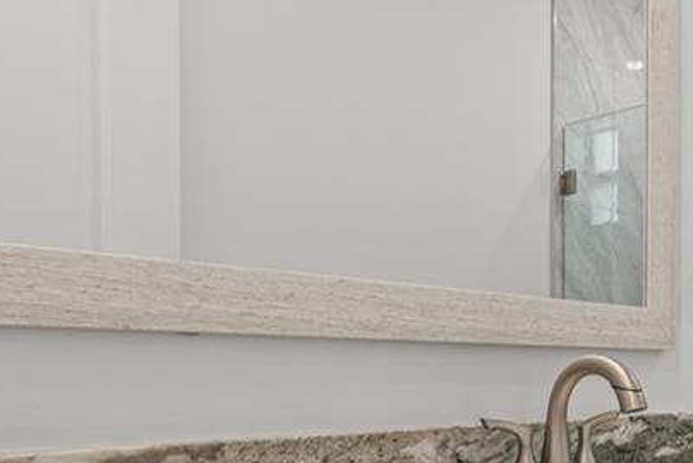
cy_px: 351
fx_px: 732
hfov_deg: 40.4
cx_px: 772
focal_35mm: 38
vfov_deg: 34.3
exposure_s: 1/4
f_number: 9
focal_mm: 15
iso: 100
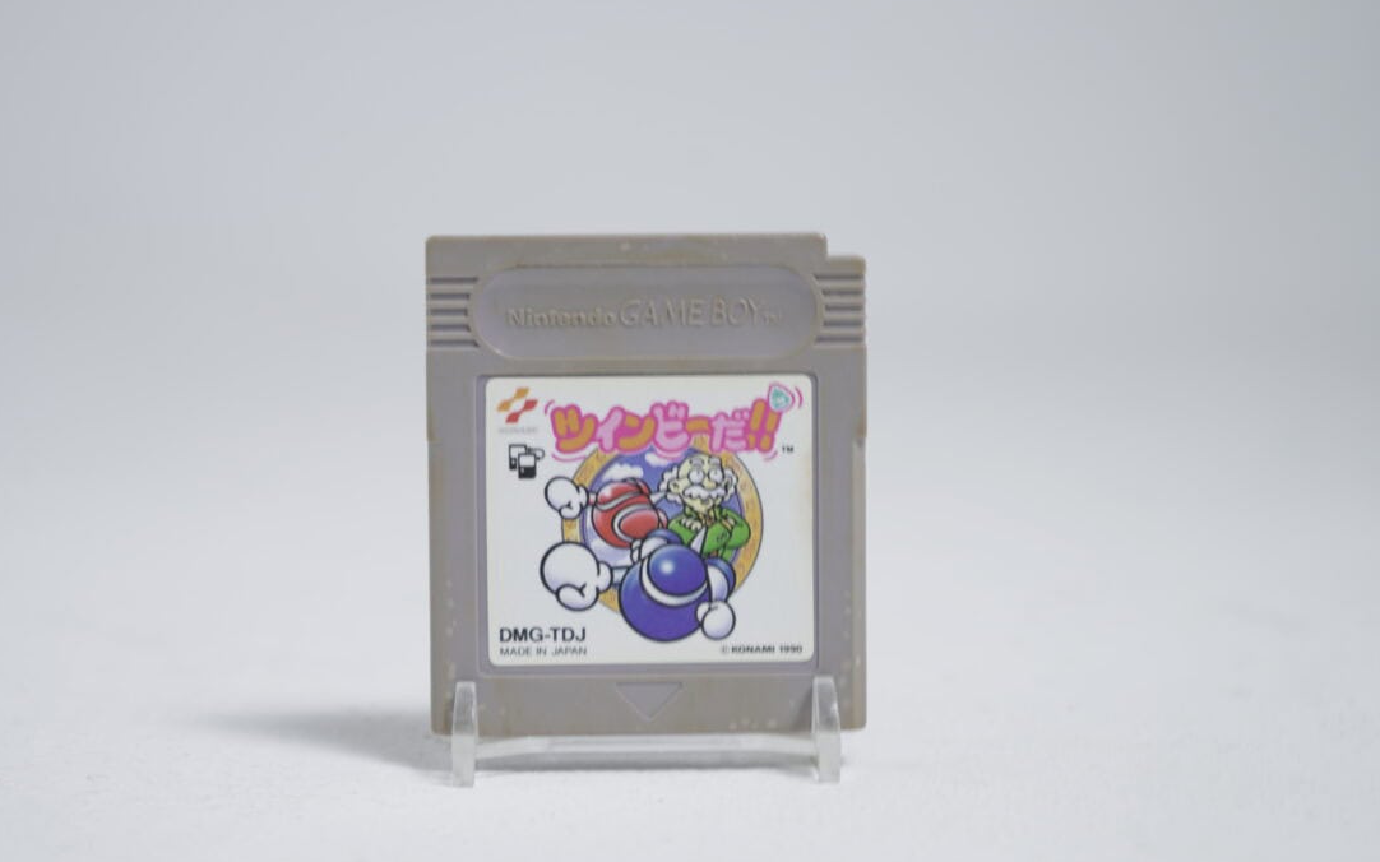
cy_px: 458
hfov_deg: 26.5
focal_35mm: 78
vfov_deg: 16.7
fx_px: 2933
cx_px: 636
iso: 100
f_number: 5.6
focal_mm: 69
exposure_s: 1/6
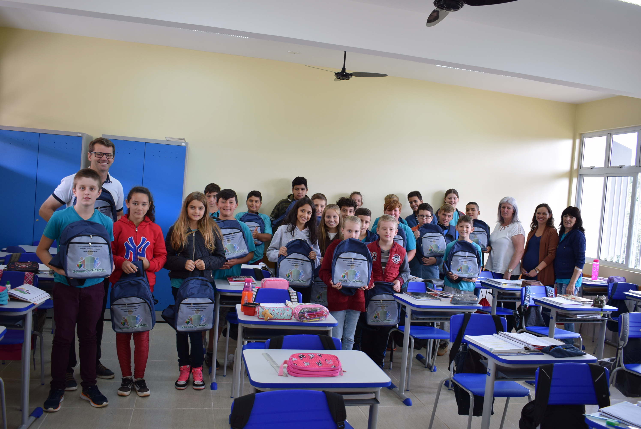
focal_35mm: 30
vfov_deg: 43.7
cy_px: 214
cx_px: 320
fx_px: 535
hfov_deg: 61.9
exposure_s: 1/80
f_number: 4.5
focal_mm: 20
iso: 400
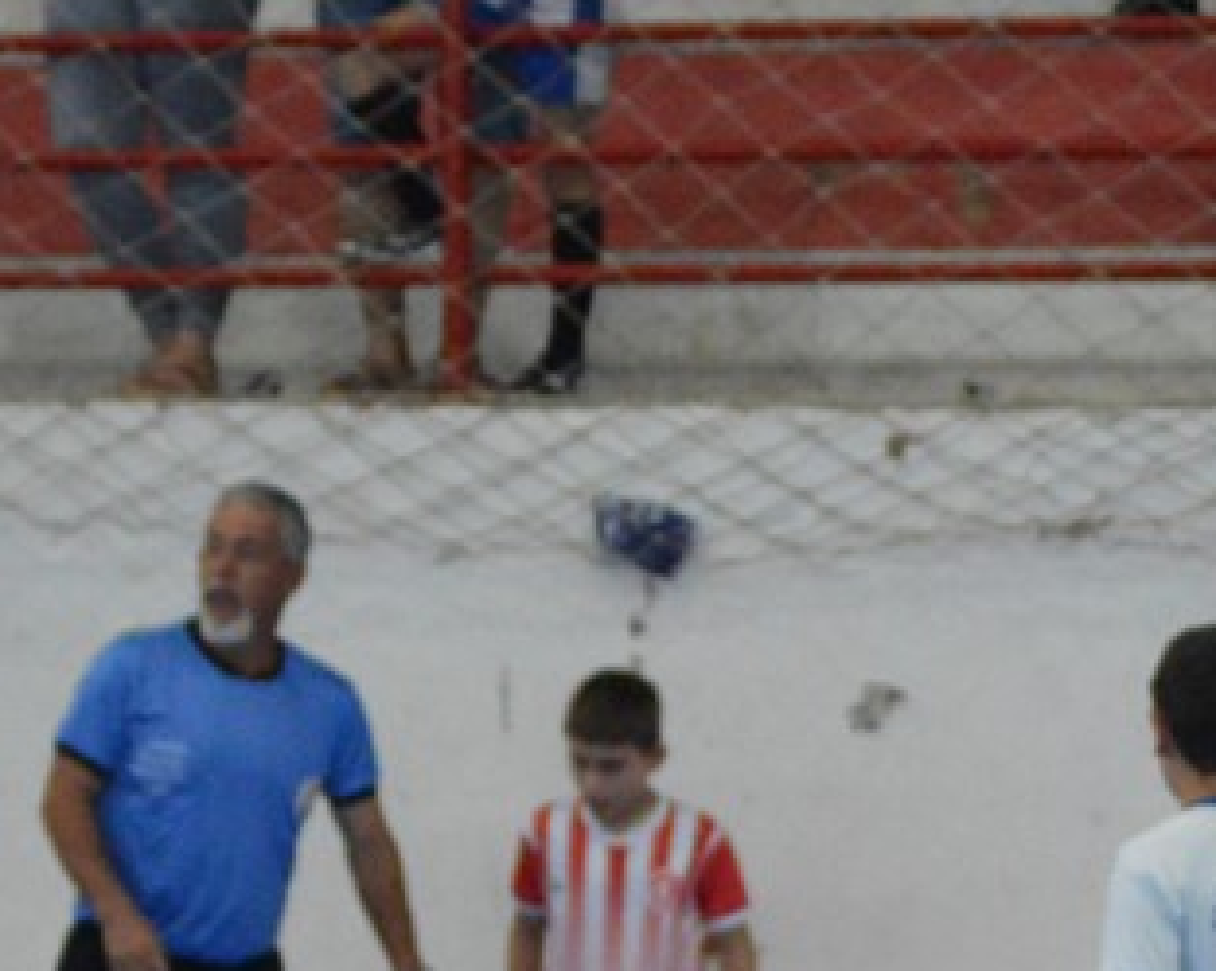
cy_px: 796
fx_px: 13663
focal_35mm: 380
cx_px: 220
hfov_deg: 5.1
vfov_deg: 4.1
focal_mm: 70
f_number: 4
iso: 3200
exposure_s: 1/320
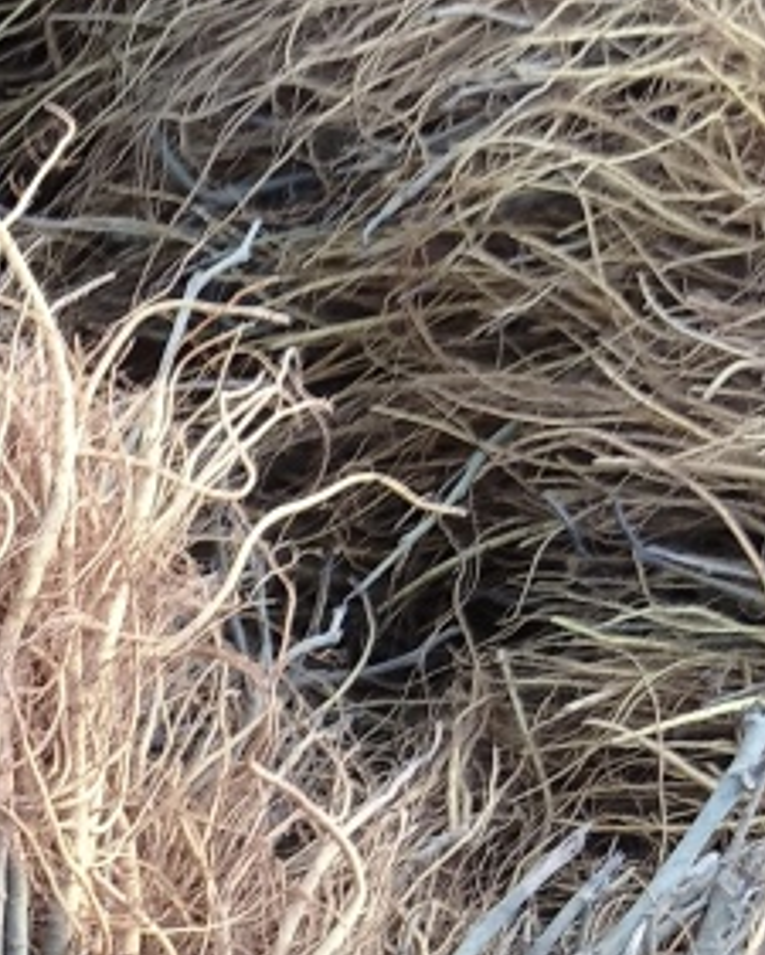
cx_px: -575
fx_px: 2829
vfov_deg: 18.4
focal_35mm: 100
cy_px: 1069
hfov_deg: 13.9
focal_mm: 3.66
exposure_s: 1/33.3
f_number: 2.2
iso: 108
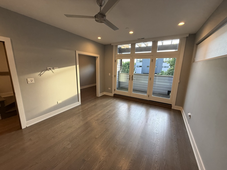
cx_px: 114
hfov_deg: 102.1
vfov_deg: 85.7
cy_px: 85
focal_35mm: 14
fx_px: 92
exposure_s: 1/120
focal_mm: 2.22
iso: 160
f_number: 2.2
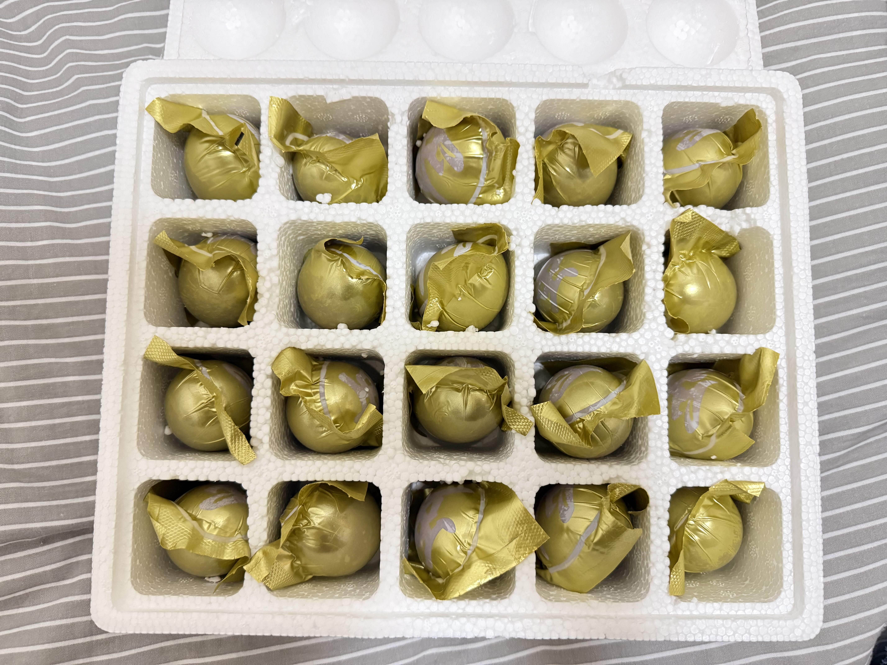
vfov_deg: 56.8
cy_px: 332
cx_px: 444
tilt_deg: -78.2
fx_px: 615
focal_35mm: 24
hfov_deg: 71.6
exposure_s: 1/50
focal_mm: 6.76
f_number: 1.78
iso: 800
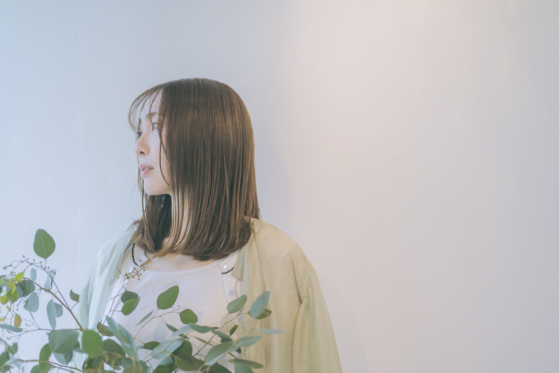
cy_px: 186
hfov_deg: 48.5
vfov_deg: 33.4
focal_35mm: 40
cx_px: 280
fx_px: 621
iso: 500
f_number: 2.8
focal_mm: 40
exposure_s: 1/250
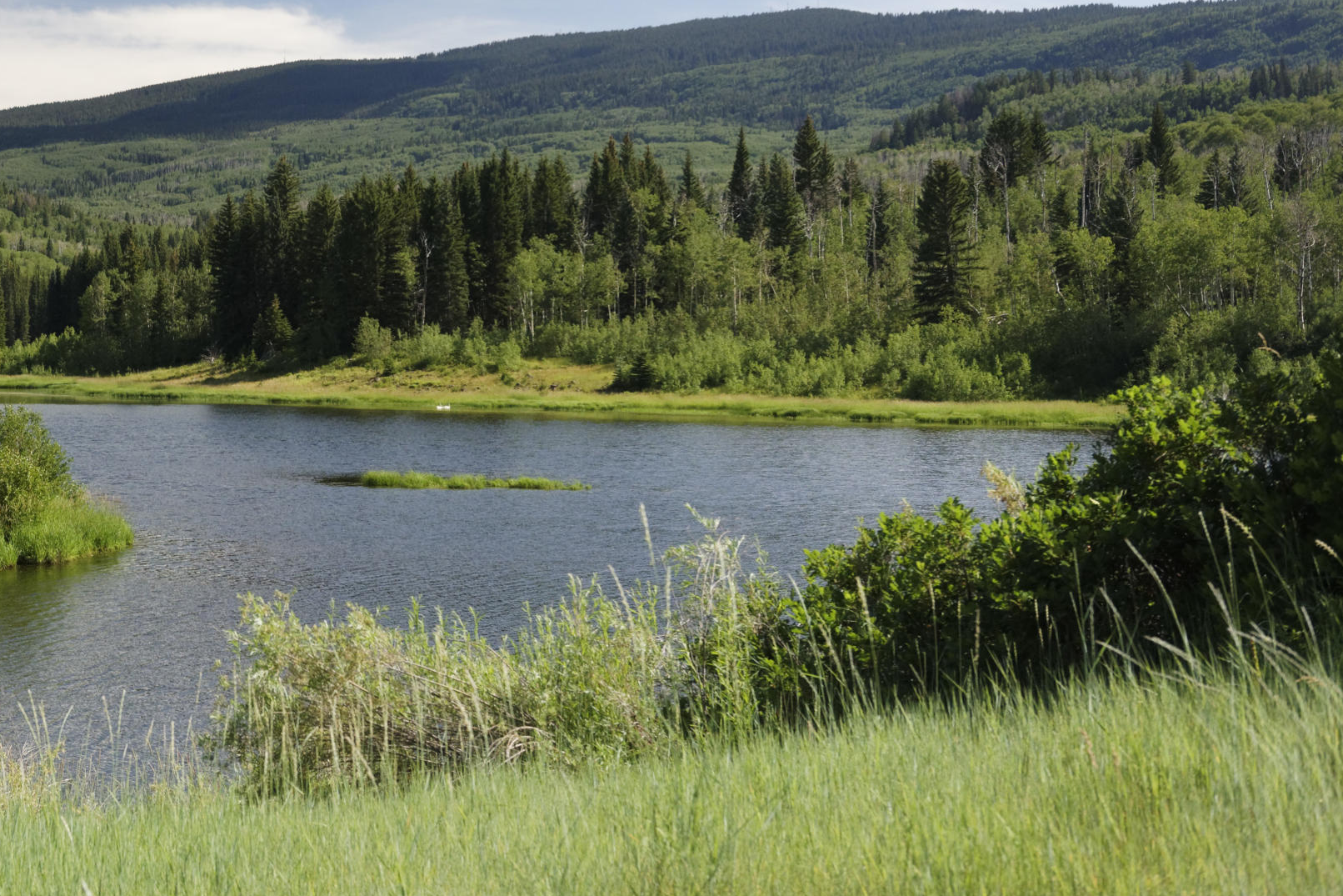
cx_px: 171
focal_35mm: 67
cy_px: 213
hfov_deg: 29.0
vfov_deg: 20.1
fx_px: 2500
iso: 800
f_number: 5.6
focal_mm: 36
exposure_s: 1/2500
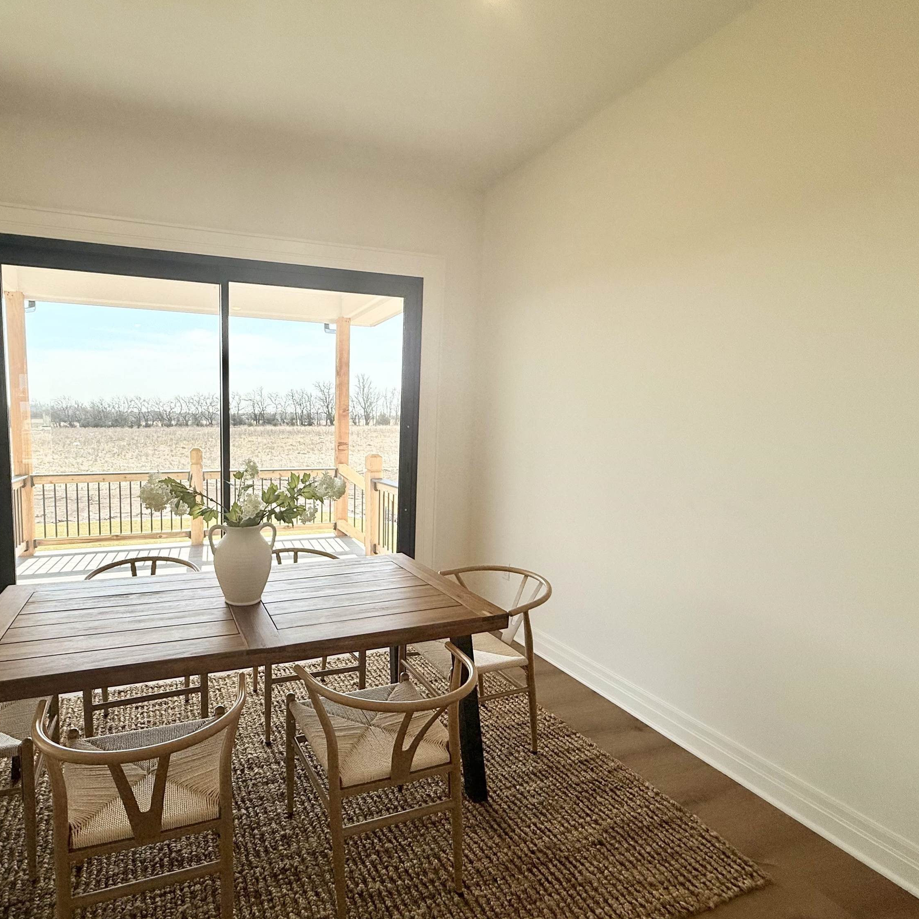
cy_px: 471
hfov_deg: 81.8
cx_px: 325
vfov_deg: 84.0
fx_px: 511
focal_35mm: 17
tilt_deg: -5.0
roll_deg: -0.3
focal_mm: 2.22
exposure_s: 1/1339
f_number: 2.2
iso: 64
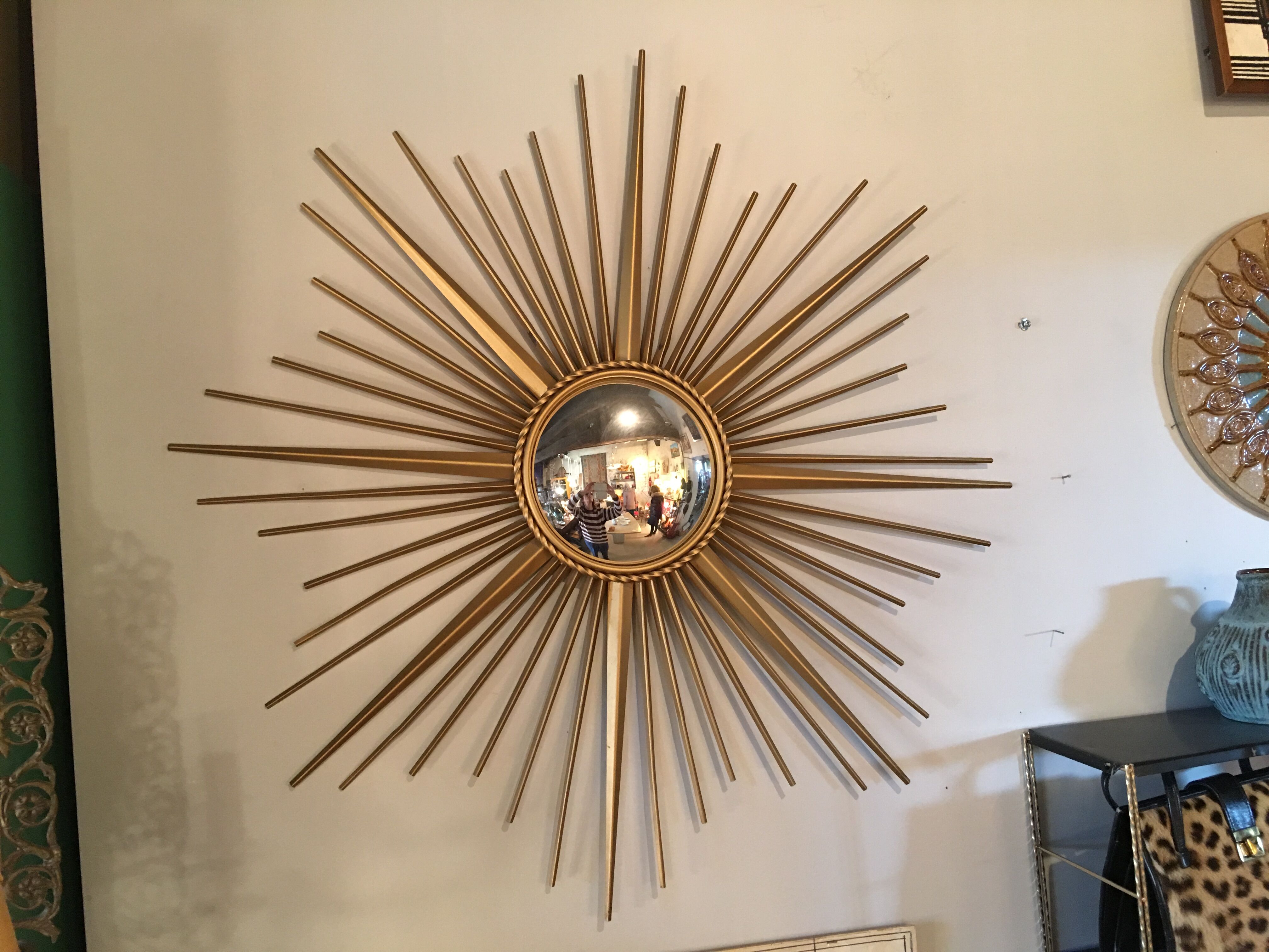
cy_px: 476
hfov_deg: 61.7
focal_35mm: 29
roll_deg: +4.7
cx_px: 634
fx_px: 1063
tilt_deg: +3.4
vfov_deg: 48.2
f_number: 2.2
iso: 100
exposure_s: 1/10
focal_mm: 4.15
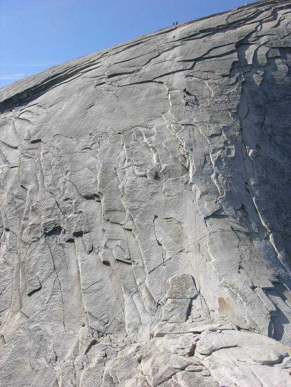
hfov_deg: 29.1
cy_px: 194
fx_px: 560
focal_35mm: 50
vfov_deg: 38.2
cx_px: 146
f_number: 6
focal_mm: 12.7
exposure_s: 1/234
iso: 50
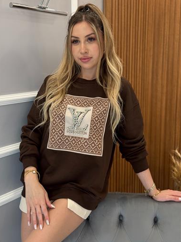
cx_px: 90
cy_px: 120
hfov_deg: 29.7
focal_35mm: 49
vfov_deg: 38.9
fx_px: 341
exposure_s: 1/159
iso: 160
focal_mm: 6.76
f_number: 1.78
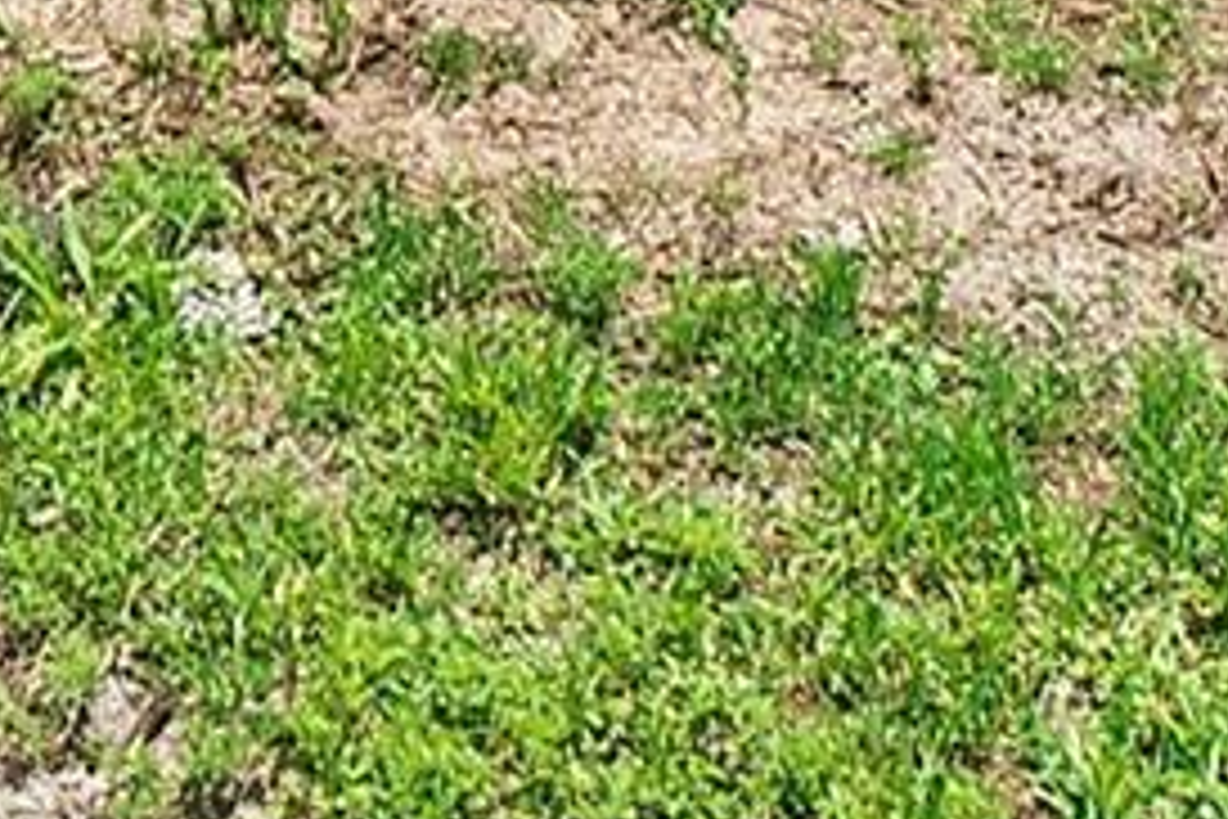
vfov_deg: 12.4
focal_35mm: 88
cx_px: 333
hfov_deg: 22.9
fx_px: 3002
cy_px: -1116
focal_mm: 10
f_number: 13
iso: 100
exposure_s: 1/160
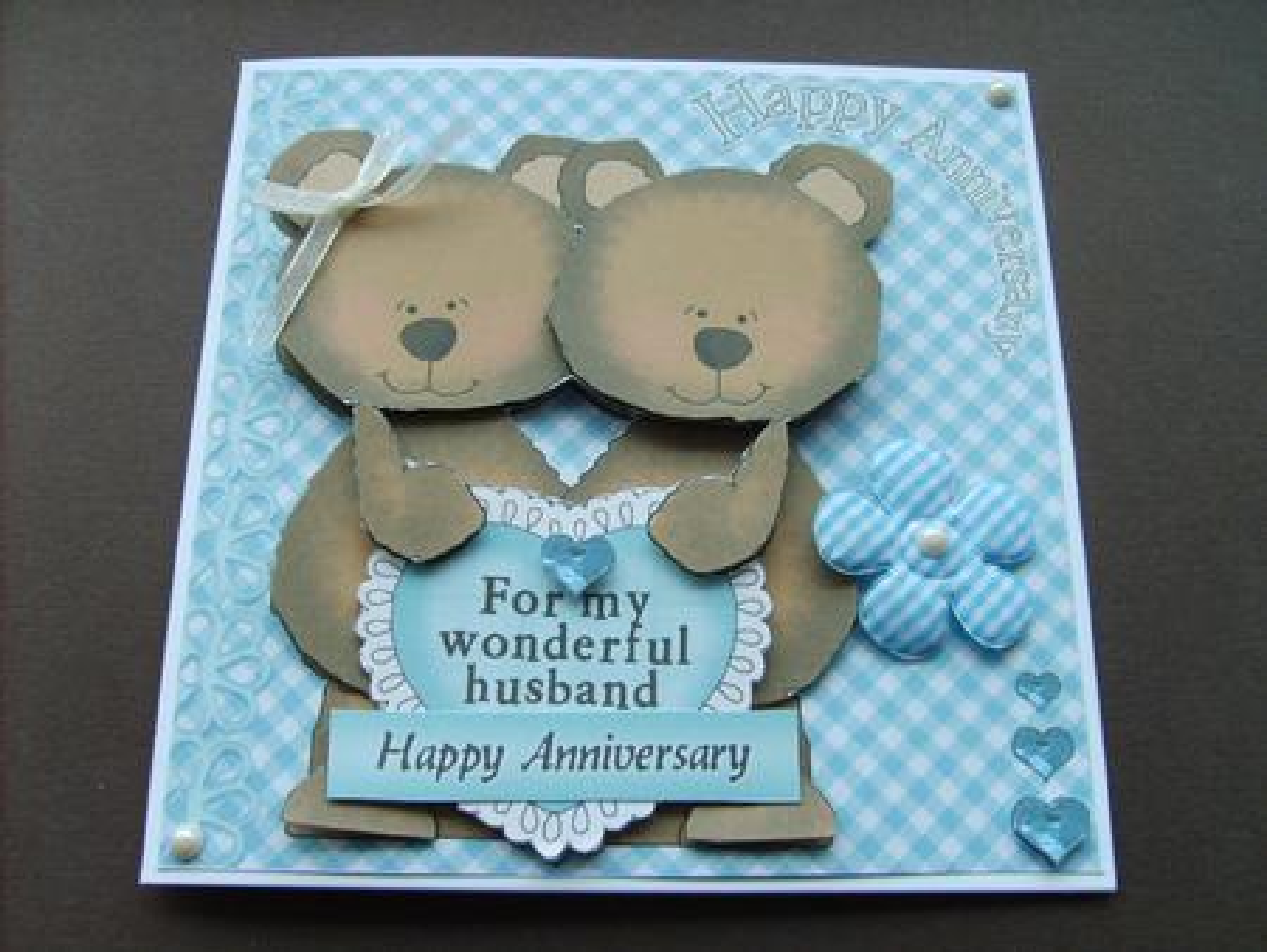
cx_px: 634
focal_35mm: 35
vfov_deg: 40.7
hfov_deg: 52.6
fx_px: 1282
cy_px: 476
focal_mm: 5.8
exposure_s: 1/30
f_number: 2.8
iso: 50
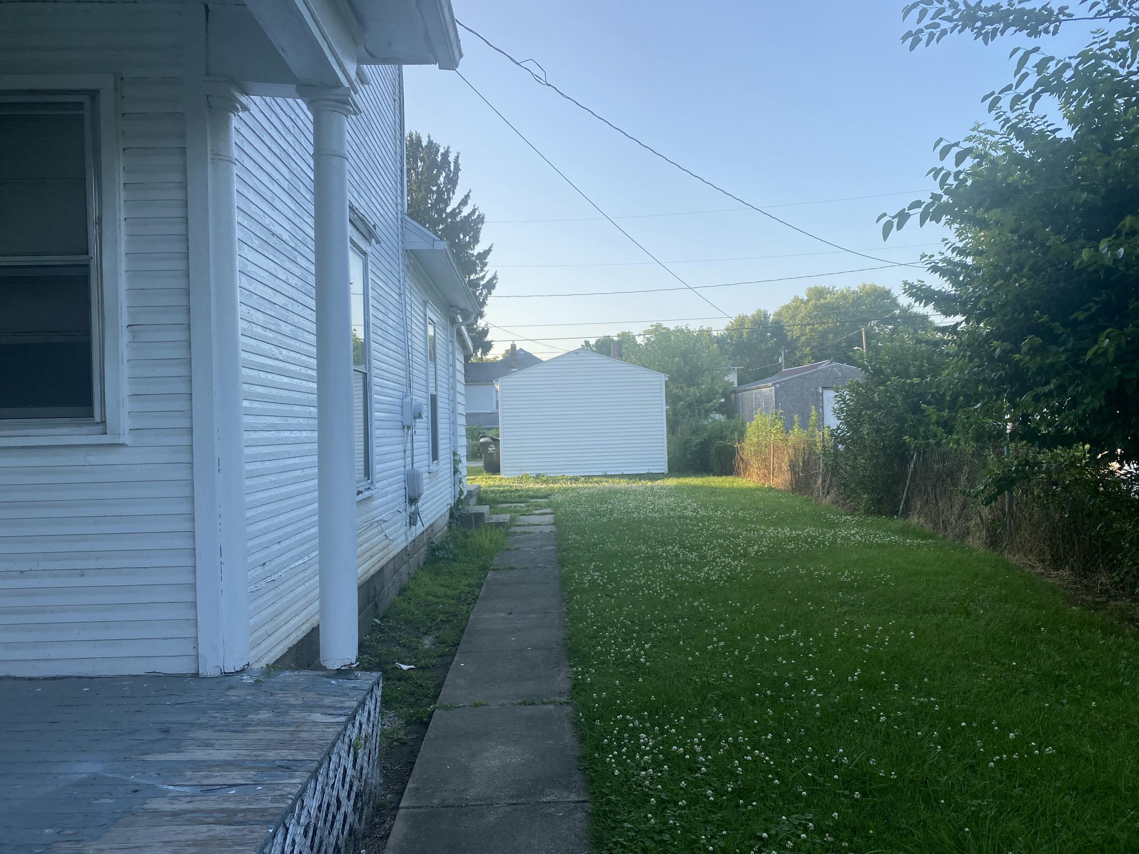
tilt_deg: +0.0
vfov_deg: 53.1
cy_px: 427
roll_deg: +1.4
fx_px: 856
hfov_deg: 67.3
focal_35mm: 26
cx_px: 570
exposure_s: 1/693
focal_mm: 4.25
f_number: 1.8
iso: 32
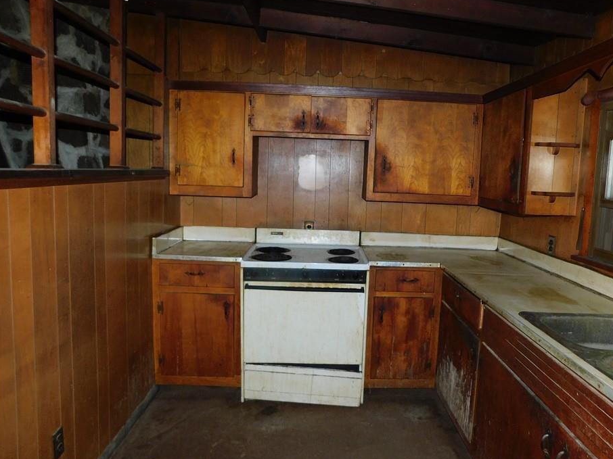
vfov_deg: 53.0
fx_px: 460
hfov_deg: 67.1
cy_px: 228
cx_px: 340
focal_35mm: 26
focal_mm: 4
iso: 200
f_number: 3
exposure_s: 1/30
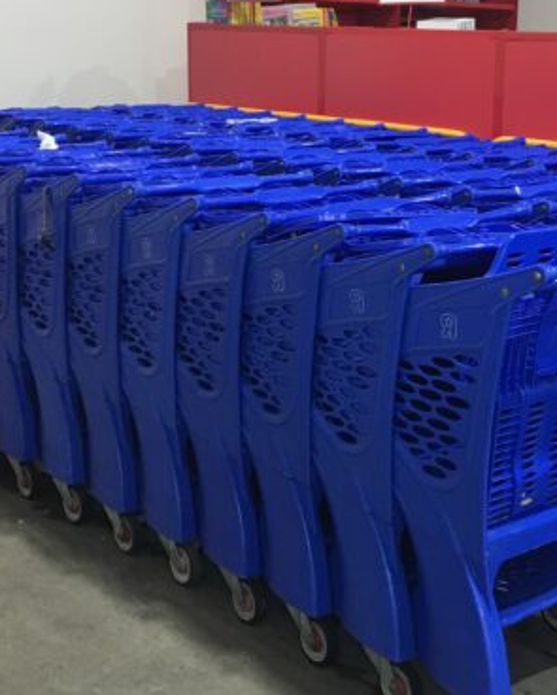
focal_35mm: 59
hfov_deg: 25.6
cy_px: 274
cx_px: 404
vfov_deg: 31.8
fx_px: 1214
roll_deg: -1.8
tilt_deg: -9.1
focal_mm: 4.15
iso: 25
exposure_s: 1/15
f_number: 2.2
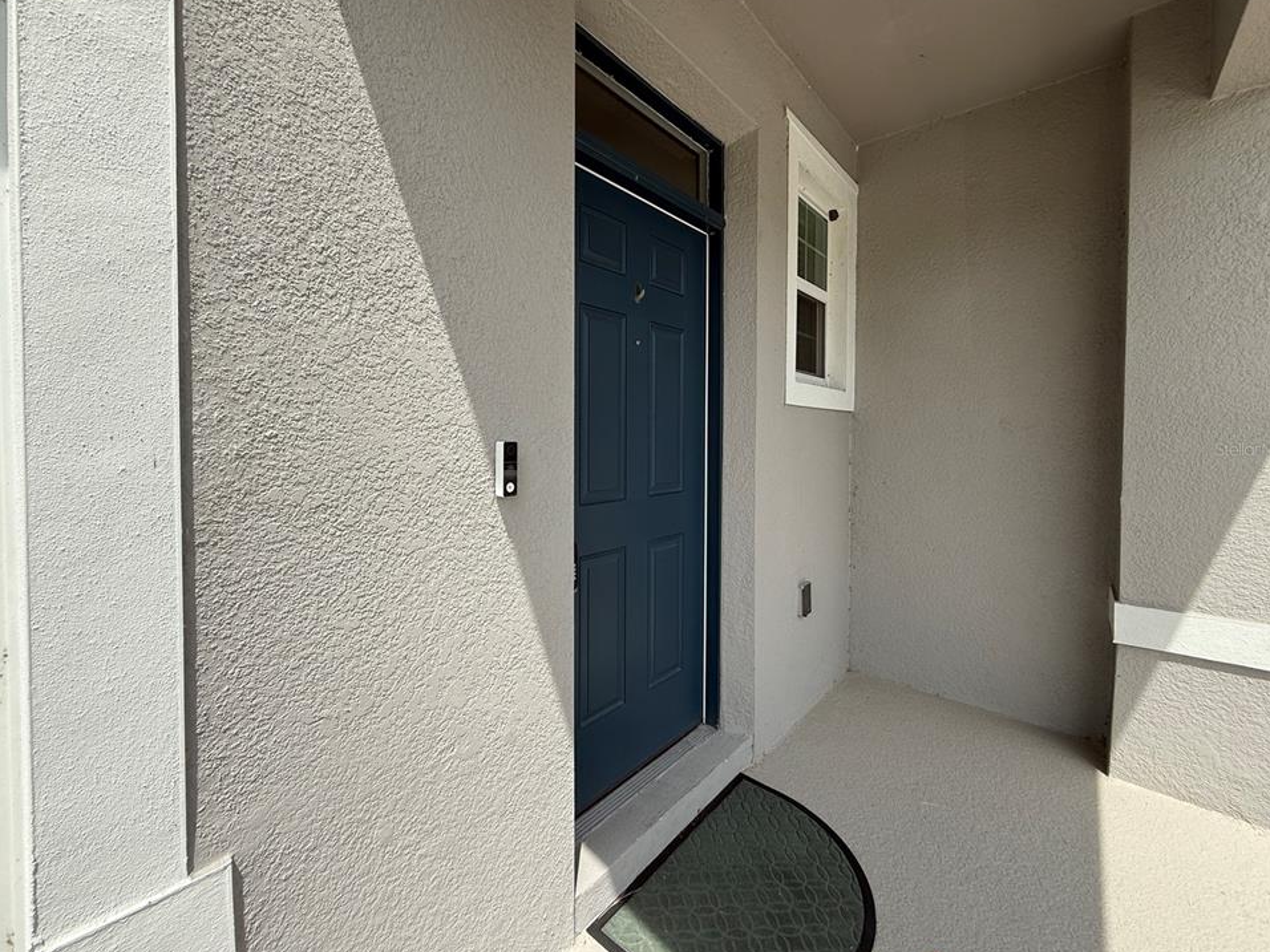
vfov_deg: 81.7
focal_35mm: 15
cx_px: 615
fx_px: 550
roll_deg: -0.2
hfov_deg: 98.1
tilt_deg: -1.3
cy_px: 449
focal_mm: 2.22
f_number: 2.2
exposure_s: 1/1431
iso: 50
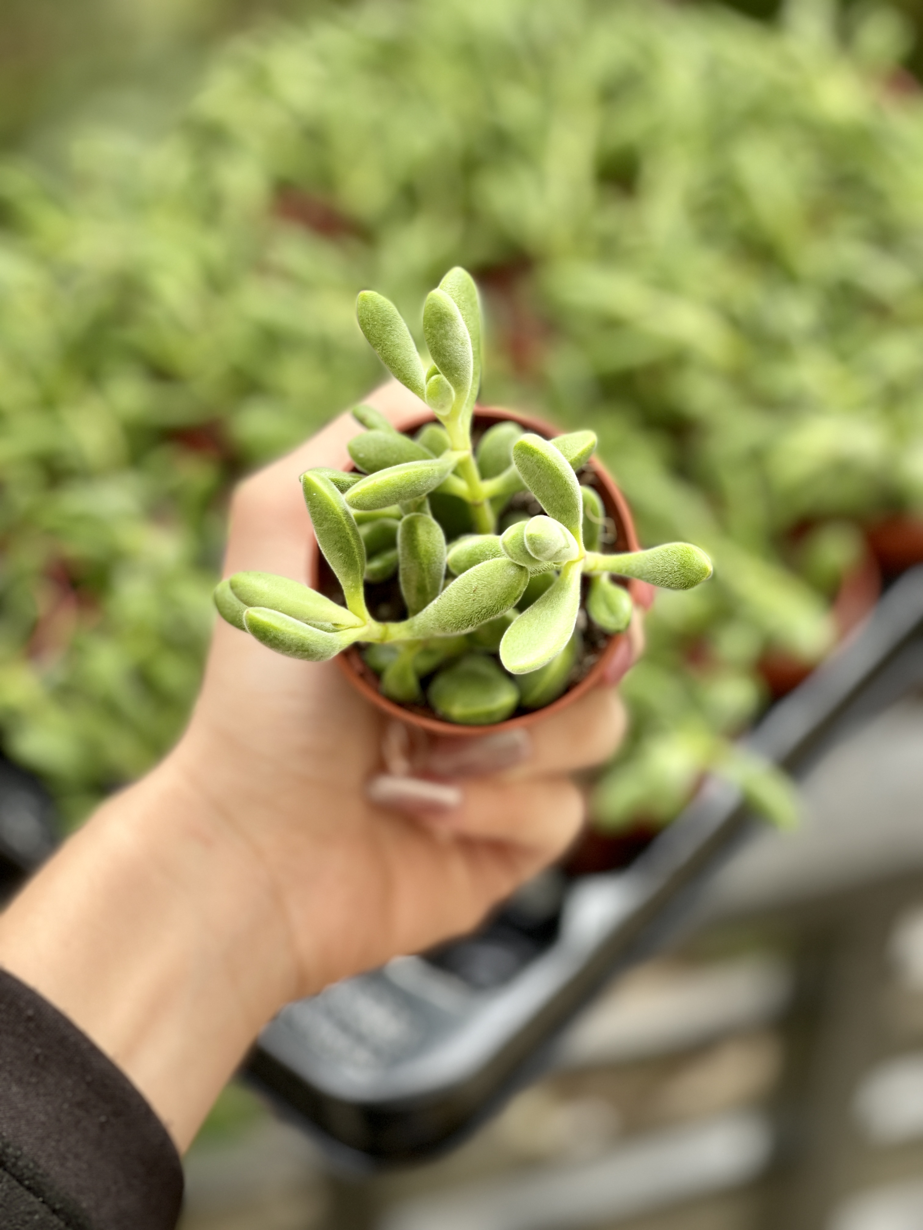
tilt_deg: -50.6
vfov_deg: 30.3
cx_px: 462
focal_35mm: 64
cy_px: 615
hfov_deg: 22.9
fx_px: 2275
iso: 40
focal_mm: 7.5
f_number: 2.2
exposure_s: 1/121
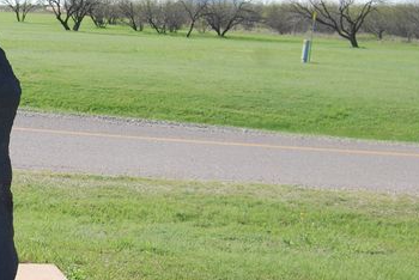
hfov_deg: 17.8
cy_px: 151
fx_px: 1258
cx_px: -116
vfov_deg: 12.7
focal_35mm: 108
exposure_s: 1/200
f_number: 7.1
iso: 100
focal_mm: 26
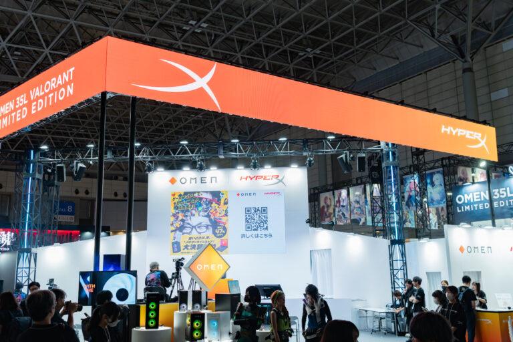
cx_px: 256
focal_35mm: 35
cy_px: 171
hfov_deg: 54.4
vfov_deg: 37.9
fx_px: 499
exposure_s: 1/125
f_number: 4
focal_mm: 35
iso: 800
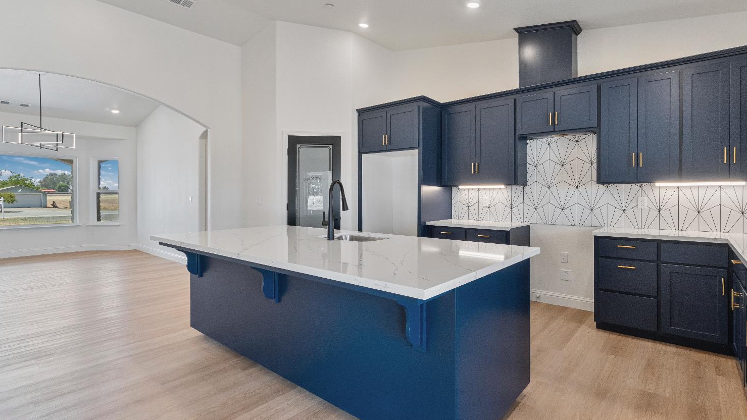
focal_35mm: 18
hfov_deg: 94.2
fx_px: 347
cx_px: 374
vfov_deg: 62.3
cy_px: 205
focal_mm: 11
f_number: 8
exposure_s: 1/25
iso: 640
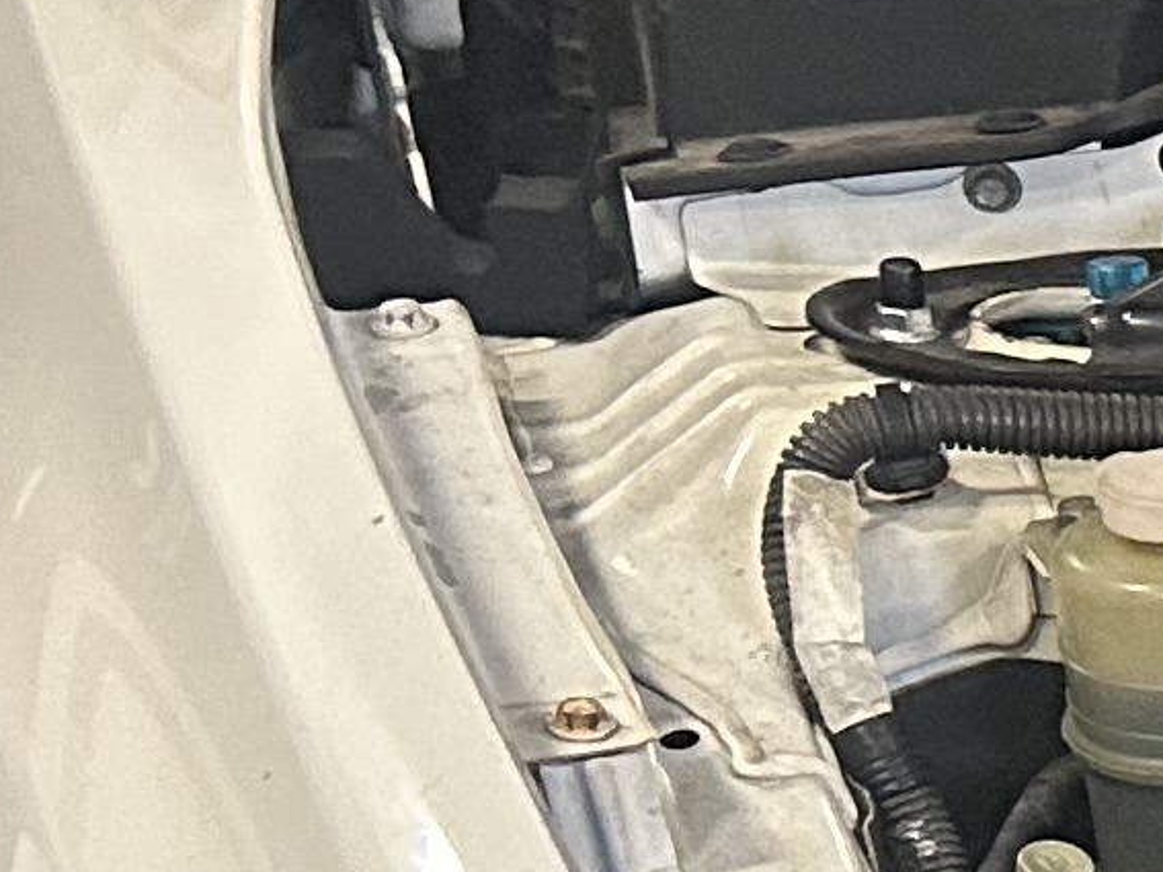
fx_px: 6214
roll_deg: -1.0
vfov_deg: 7.8
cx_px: 3555
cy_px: 1496
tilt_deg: -27.9
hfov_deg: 8.7
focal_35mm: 185
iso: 400
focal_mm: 5.7
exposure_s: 1/60
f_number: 1.5
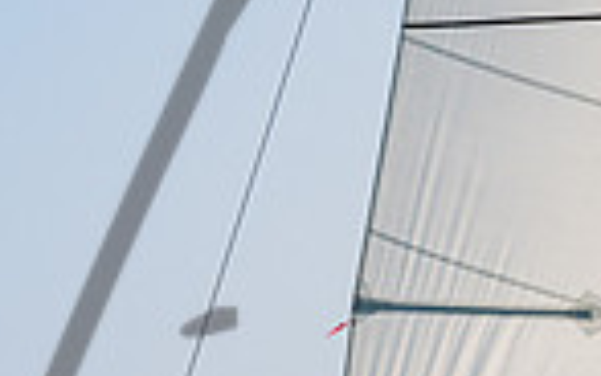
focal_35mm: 523
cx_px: 730
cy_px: 451
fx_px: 8570
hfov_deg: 4.0
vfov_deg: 2.5
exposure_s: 1/2000
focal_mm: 115
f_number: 8
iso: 400
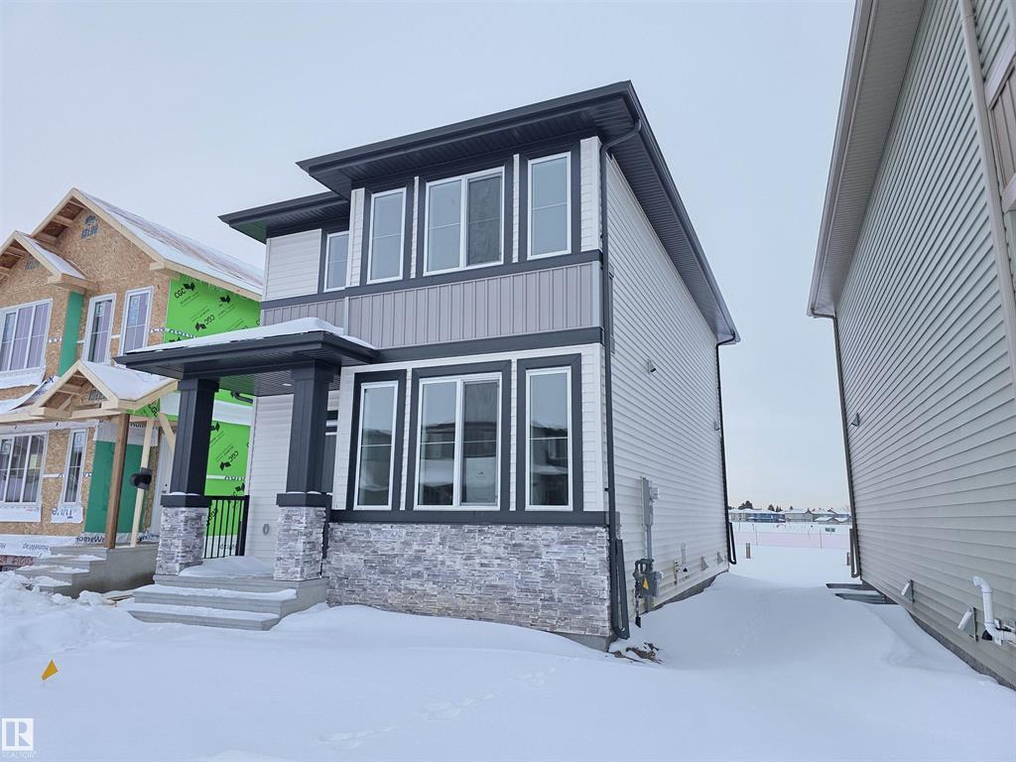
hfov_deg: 73.9
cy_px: 381
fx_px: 675
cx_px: 508
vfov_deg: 58.9
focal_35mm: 23
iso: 250
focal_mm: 6.3
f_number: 1.7
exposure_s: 1/120
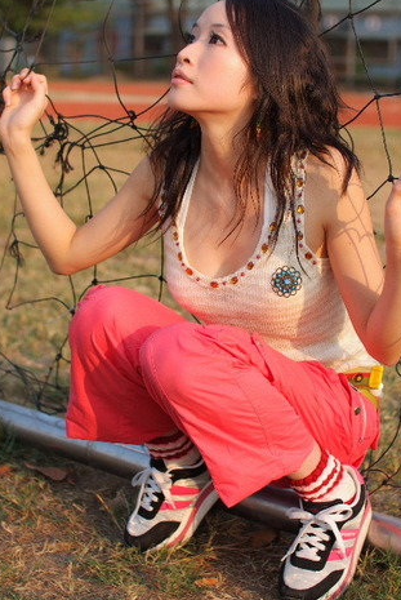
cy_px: 249
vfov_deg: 32.3
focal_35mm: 62
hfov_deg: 22.0
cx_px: 208
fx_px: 1034
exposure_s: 1/900
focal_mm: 30
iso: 100
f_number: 2.2
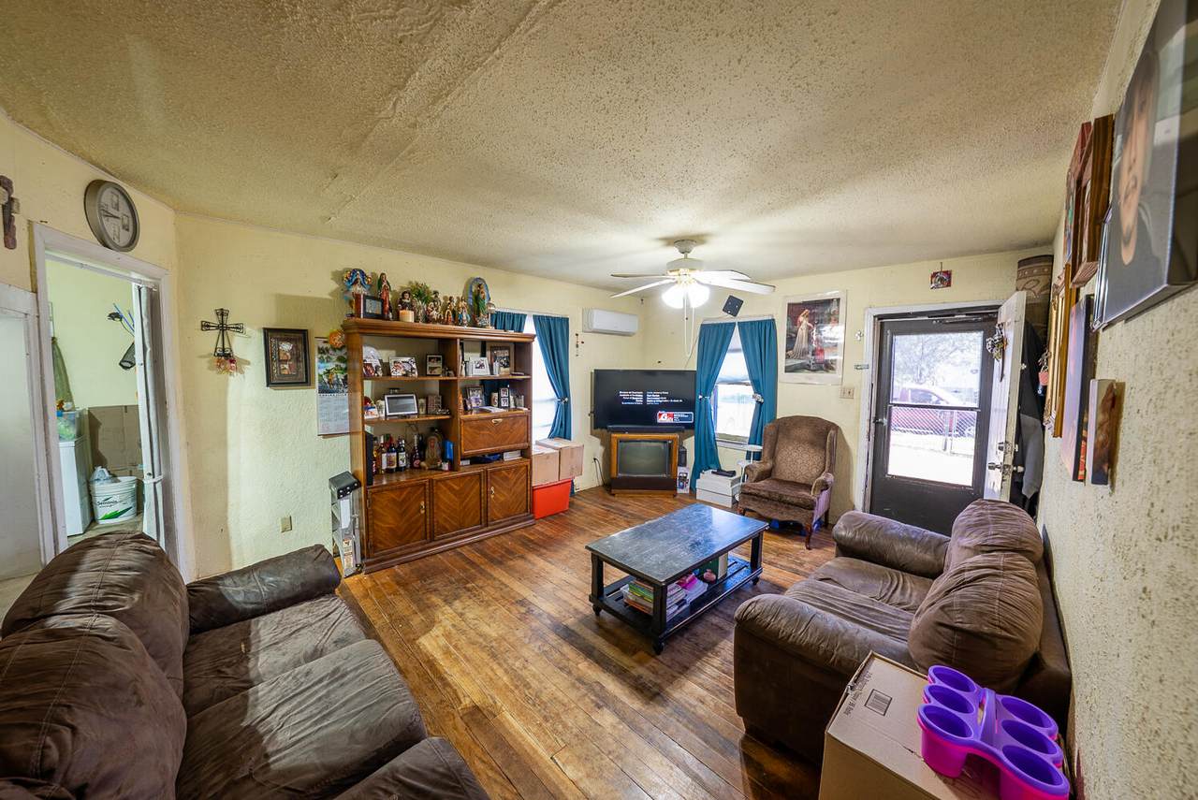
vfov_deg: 90.1
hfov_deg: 112.6
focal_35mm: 12
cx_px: 599
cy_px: 400
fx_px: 400
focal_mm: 12
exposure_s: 1.6
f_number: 7.1
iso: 80
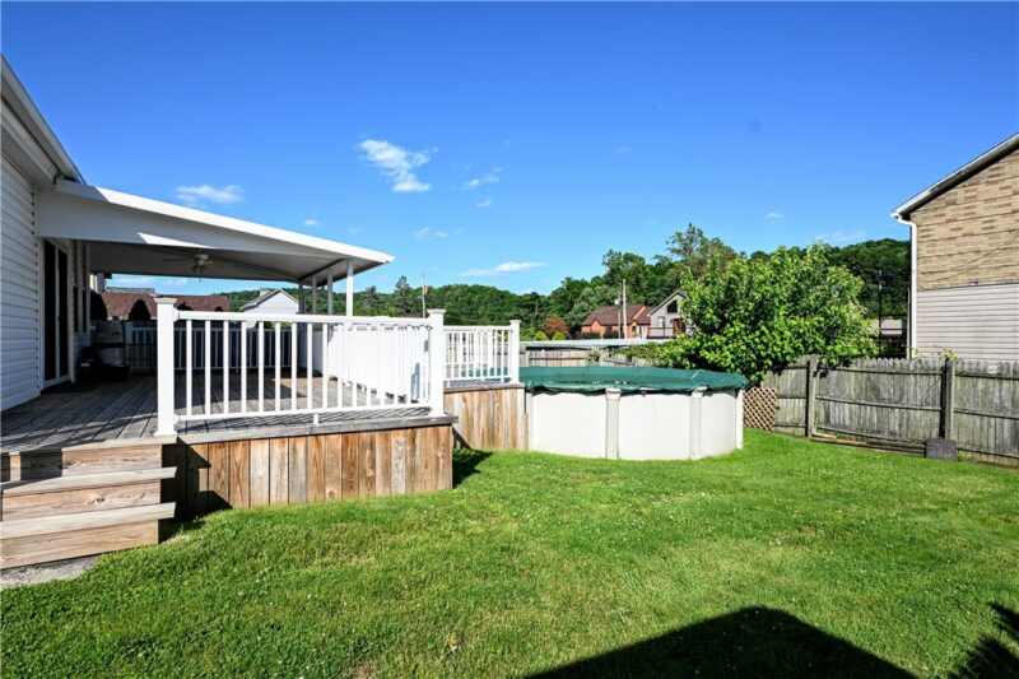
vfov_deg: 61.3
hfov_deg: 83.3
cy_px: 340
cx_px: 510
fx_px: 573
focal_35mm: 20
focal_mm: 13.5
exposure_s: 1/160
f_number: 9
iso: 100
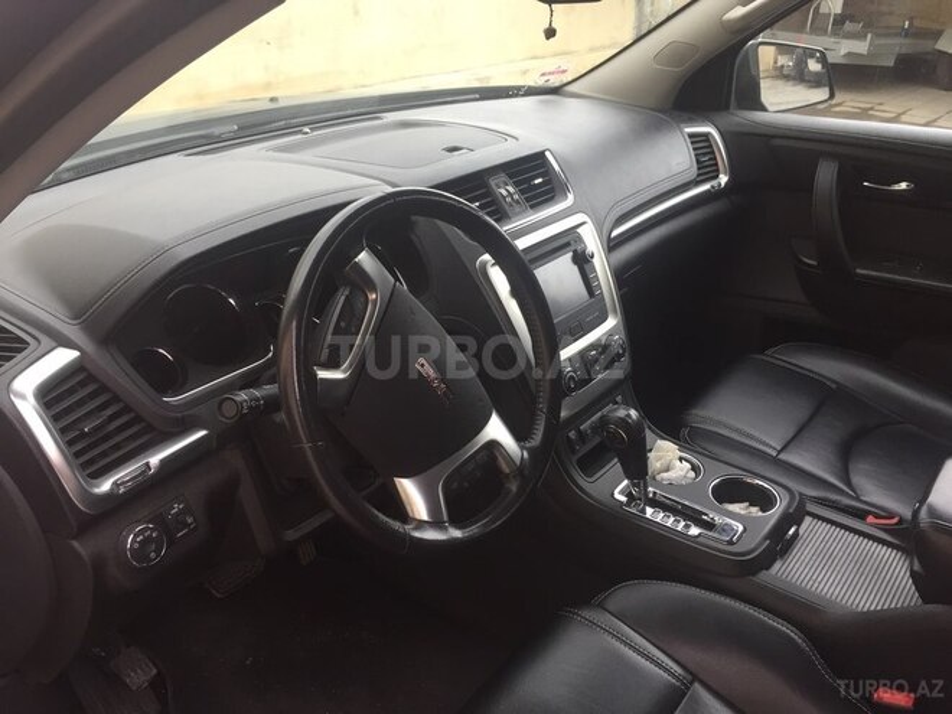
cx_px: 476
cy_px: 357
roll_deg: +0.0
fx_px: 798
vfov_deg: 48.2
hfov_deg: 61.7
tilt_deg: -28.5
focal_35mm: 29
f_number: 2.2
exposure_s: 1/33
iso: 40
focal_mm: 4.15
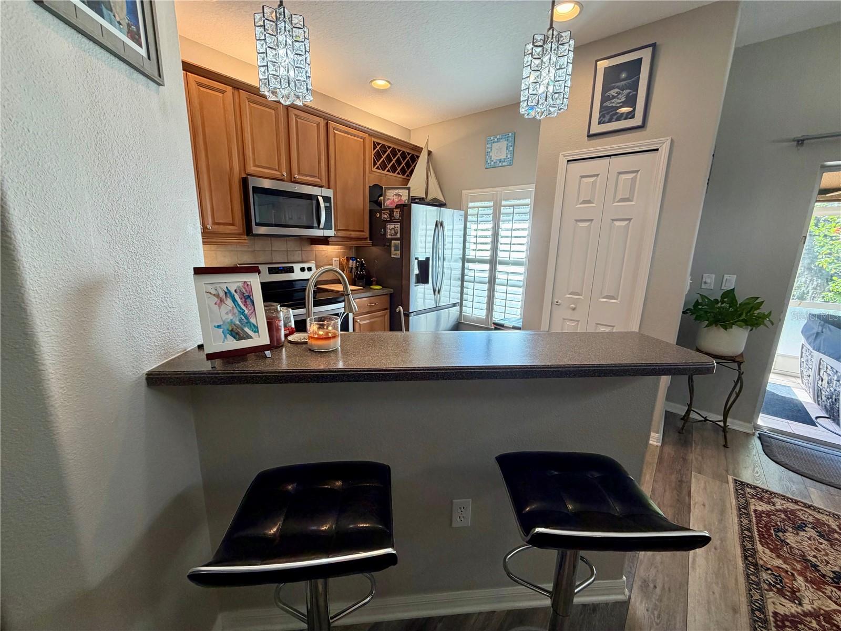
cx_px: 420
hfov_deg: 102.1
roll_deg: -1.4
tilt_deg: -12.3
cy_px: 316
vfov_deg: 85.7
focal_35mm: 14
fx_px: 340
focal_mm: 2.22
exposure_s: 1/120
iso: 160
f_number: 2.2
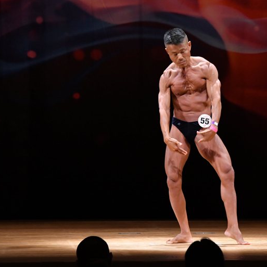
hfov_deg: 5.7
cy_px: 133
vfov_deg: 5.7
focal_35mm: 308
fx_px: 2688
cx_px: 196
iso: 4000
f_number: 5.6
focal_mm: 160
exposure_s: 1/400
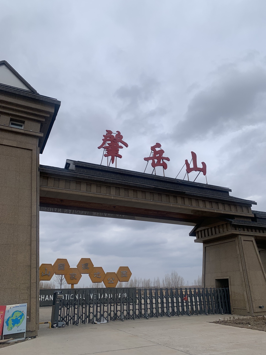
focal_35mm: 26
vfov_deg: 67.3
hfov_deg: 53.1
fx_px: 266
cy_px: 178
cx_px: 133
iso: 25
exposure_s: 1/3401
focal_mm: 4.25
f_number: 1.8
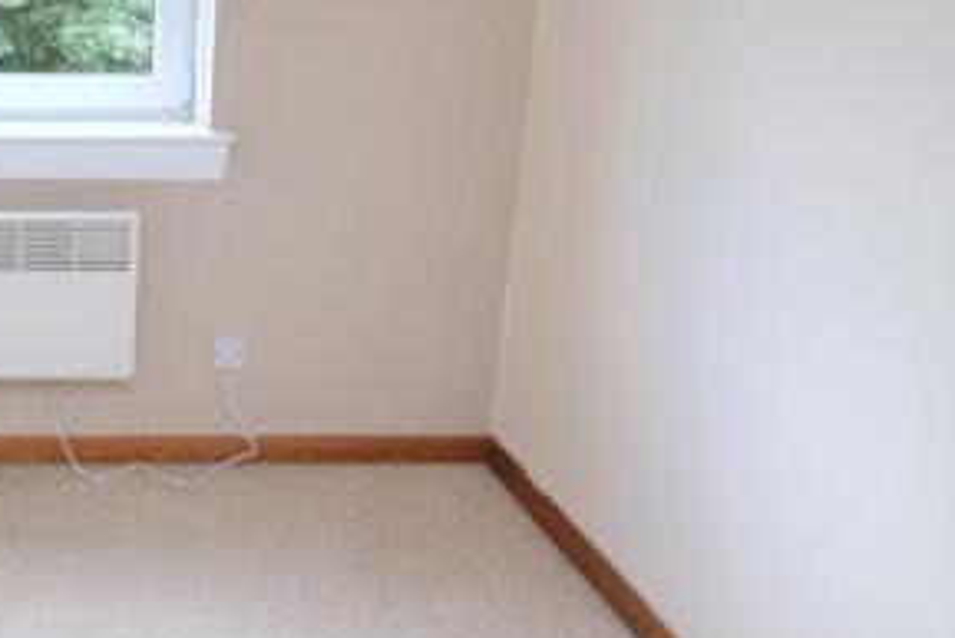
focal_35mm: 34
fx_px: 902
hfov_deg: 45.8
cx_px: -25
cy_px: 81
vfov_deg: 36.8
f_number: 4
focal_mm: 10
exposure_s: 1/60
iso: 400
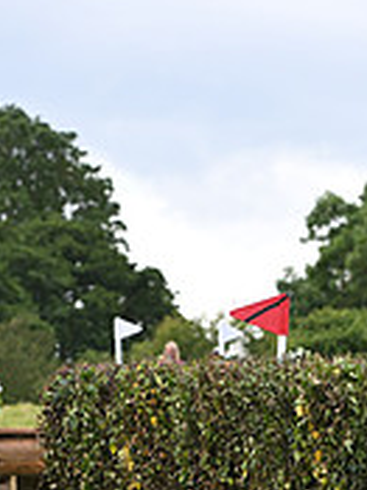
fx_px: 4954
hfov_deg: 4.2
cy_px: 368
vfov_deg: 5.7
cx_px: 717
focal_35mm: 350
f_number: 4.5
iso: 500
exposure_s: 1/1250
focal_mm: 110
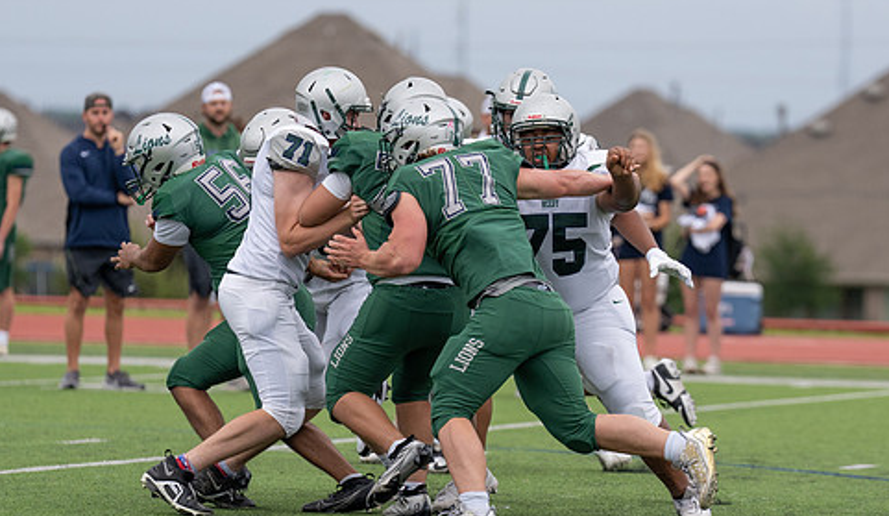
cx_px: 568
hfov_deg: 7.0
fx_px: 7268
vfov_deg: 4.1
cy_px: 320
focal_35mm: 306
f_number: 2.8
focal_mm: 160
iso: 250
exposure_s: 1/1250
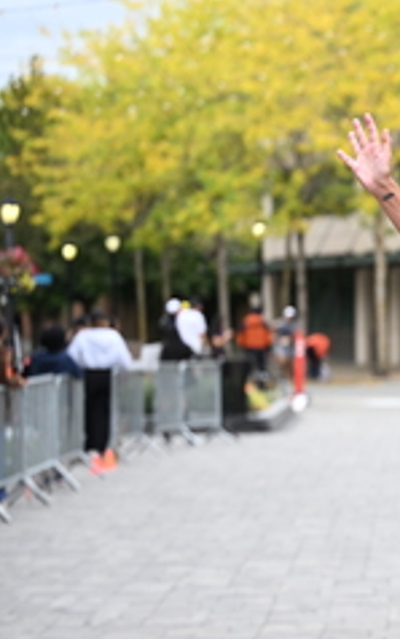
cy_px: 393
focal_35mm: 174
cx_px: 701
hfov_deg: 7.4
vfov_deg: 12.0
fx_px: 3031
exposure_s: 1/2000
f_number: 2.8
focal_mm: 74
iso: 640
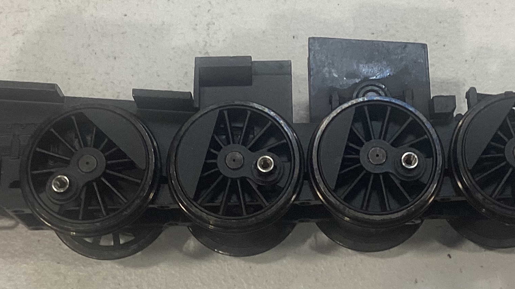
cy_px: 110
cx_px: 315
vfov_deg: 16.5
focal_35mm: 73
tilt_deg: -73.1
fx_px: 997
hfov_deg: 28.9
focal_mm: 3.3
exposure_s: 1/60
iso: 64
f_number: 2.4
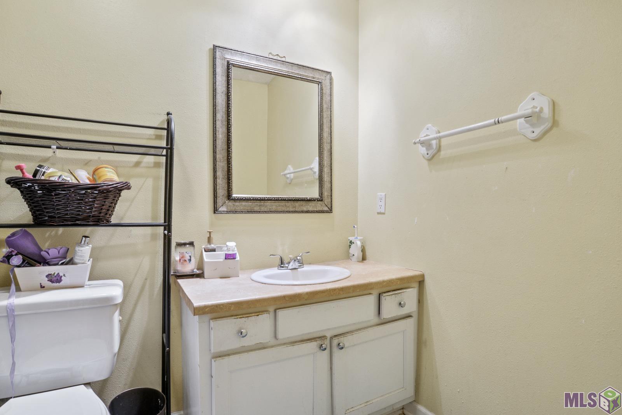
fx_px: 311
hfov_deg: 90.0
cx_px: 311
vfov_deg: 67.4
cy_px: 208
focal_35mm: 18
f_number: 11
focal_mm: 18
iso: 800
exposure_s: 1/30
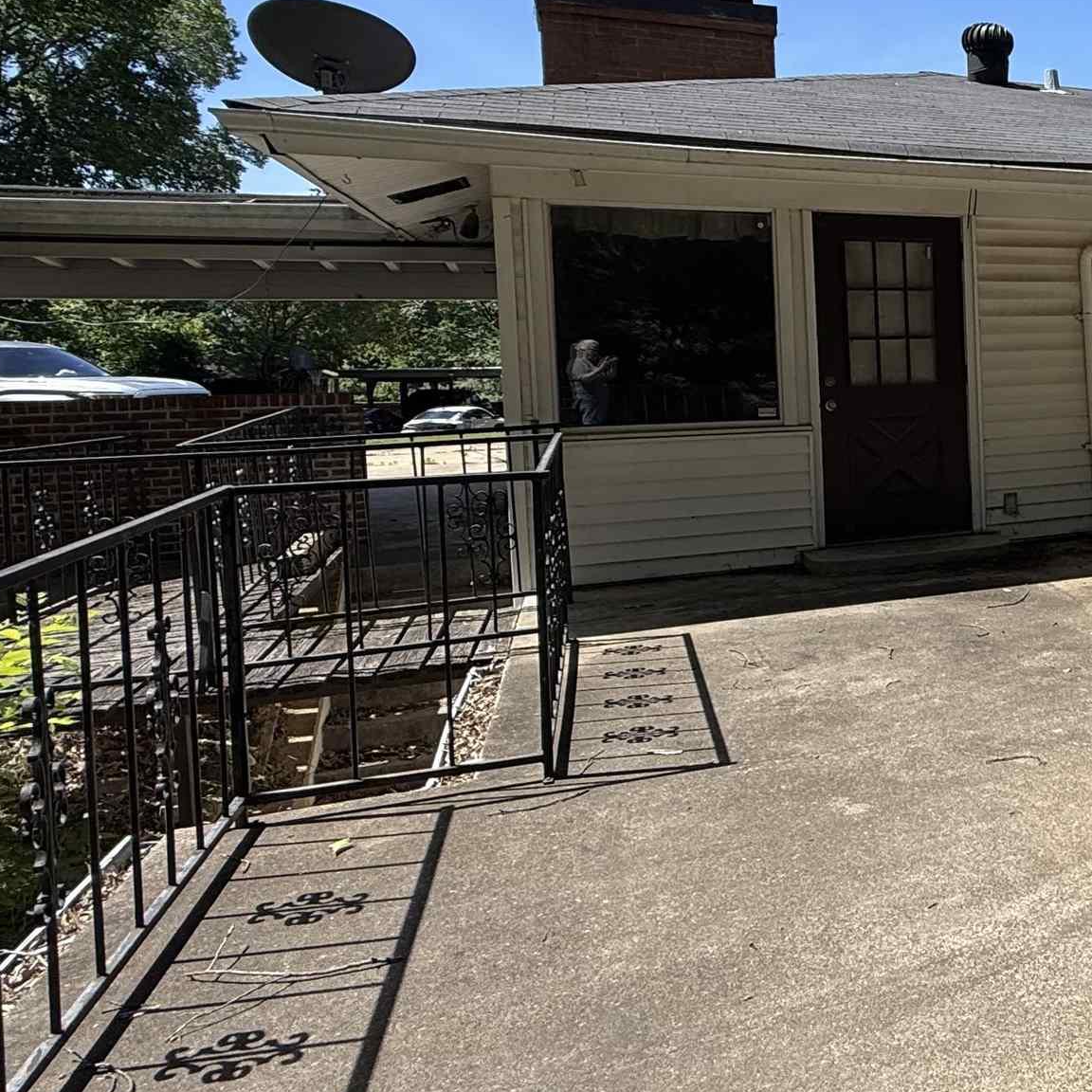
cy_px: 418
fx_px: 1178
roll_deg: +0.5
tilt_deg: -2.6
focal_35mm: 33
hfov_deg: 39.6
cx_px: 1228
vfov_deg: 49.3
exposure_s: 1/1068
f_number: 2.2
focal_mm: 2.22
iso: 50
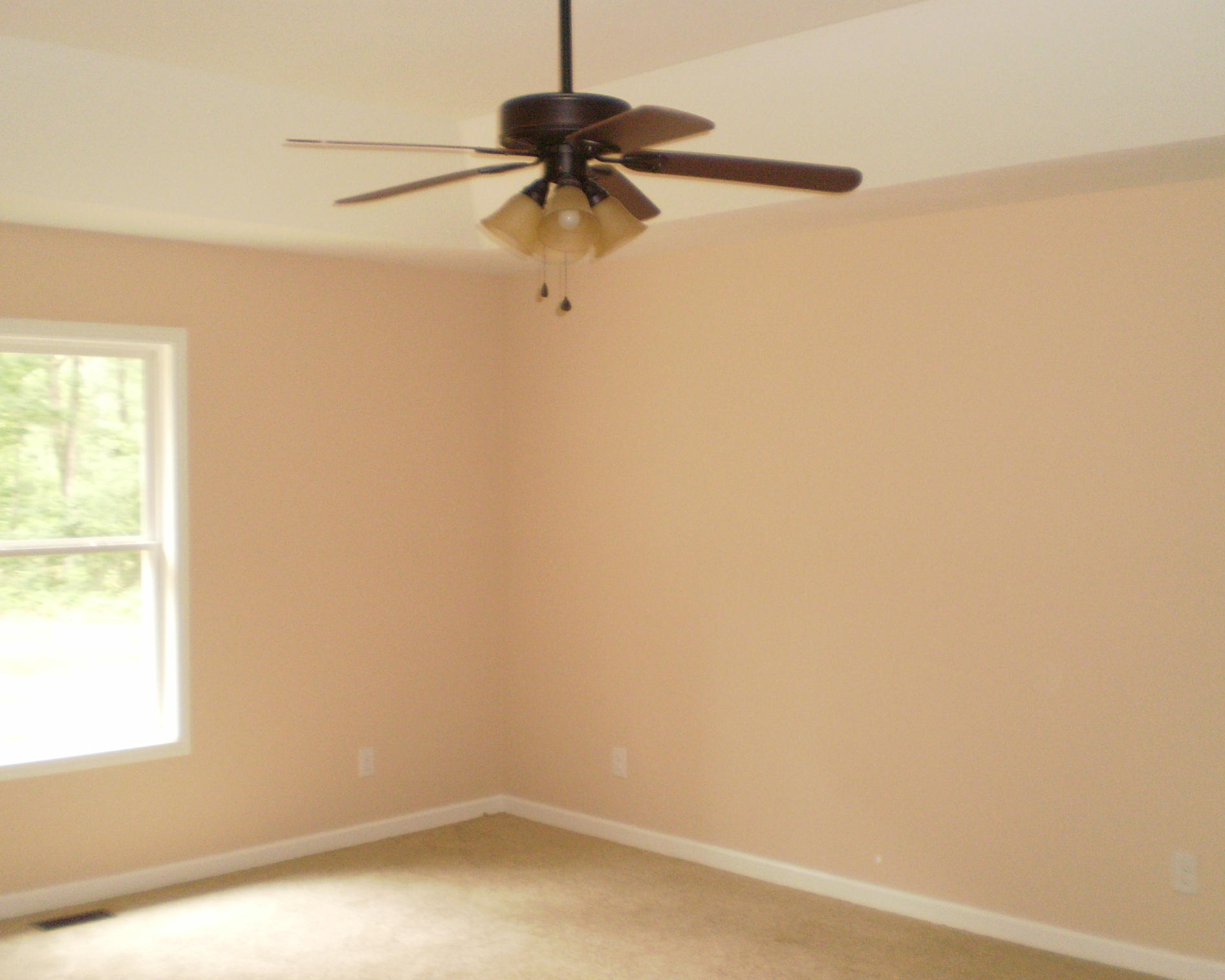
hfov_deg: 47.9
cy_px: 495
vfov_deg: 39.2
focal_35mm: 38
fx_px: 1378
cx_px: 636
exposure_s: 1/30
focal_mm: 6.3
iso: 320
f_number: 3.1
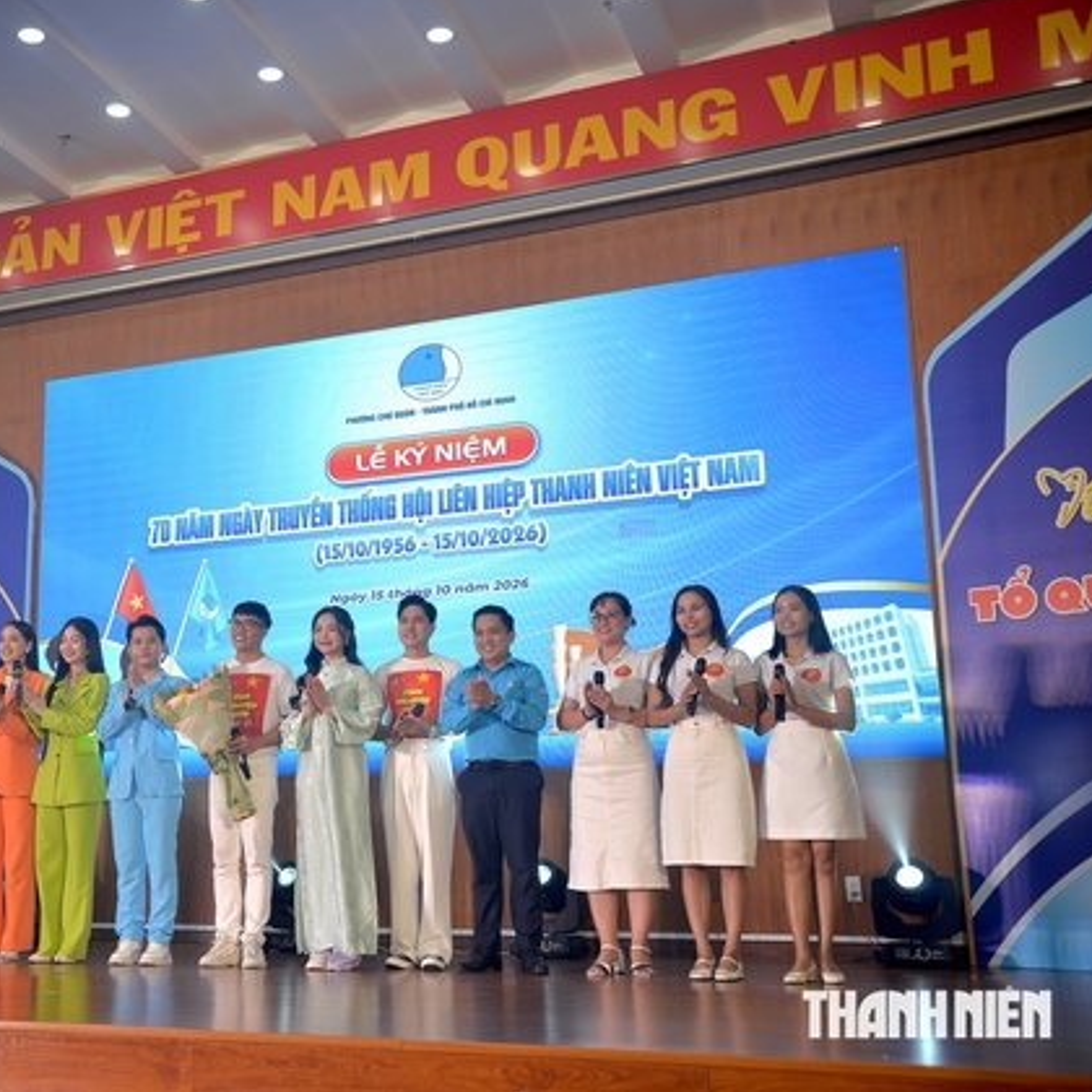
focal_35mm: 44
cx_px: 278
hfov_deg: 37.4
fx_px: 1570
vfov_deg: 38.3
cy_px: 542
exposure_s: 1/125
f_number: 4.5
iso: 220
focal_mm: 34
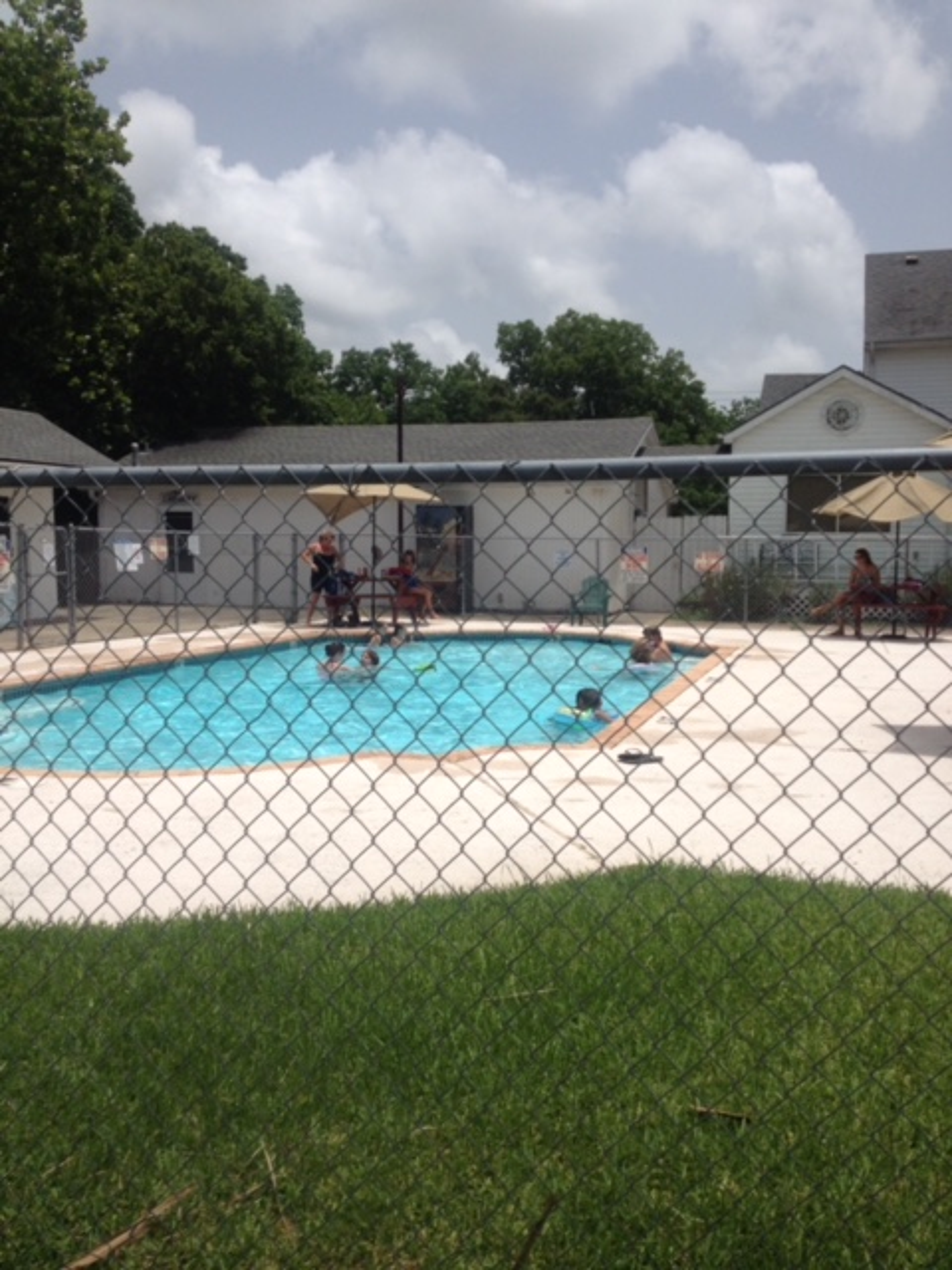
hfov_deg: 40.7
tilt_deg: -6.0
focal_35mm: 35
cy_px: 635
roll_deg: -2.3
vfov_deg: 52.6
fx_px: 1283
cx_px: 476
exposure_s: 1/3460
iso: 50
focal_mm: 4.28
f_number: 2.4
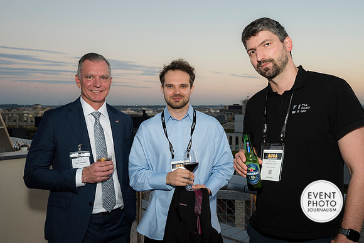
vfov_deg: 36.9
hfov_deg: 53.1
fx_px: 364
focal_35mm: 36
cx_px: 182
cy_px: 122
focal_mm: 36
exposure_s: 1/125
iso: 800
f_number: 5.6
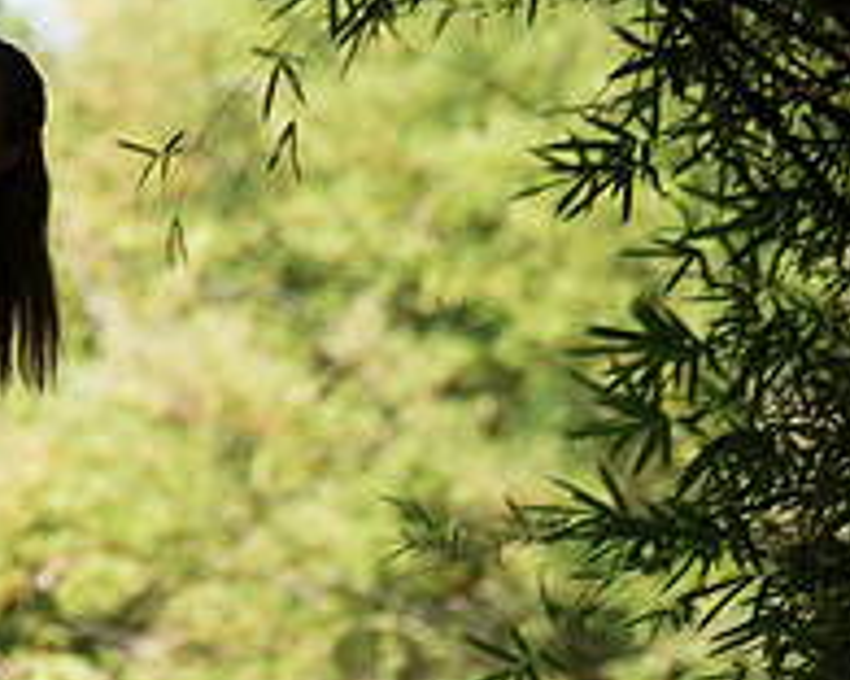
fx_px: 14012
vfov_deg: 2.8
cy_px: 545
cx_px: -362
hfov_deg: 3.5
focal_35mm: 557
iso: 200
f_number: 5
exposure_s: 1/320
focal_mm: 200
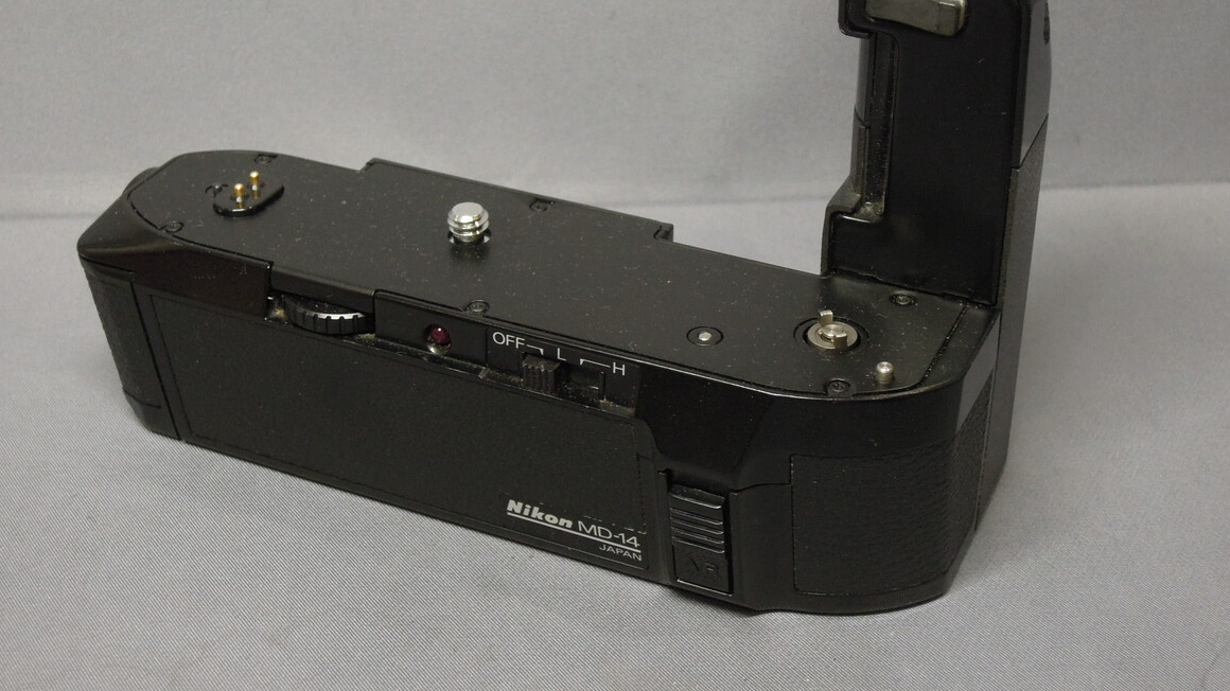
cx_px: 612
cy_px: 237
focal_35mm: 62
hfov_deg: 33.8
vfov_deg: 19.4
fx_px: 2022
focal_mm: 9.9
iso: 400
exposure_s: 1/50
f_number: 4
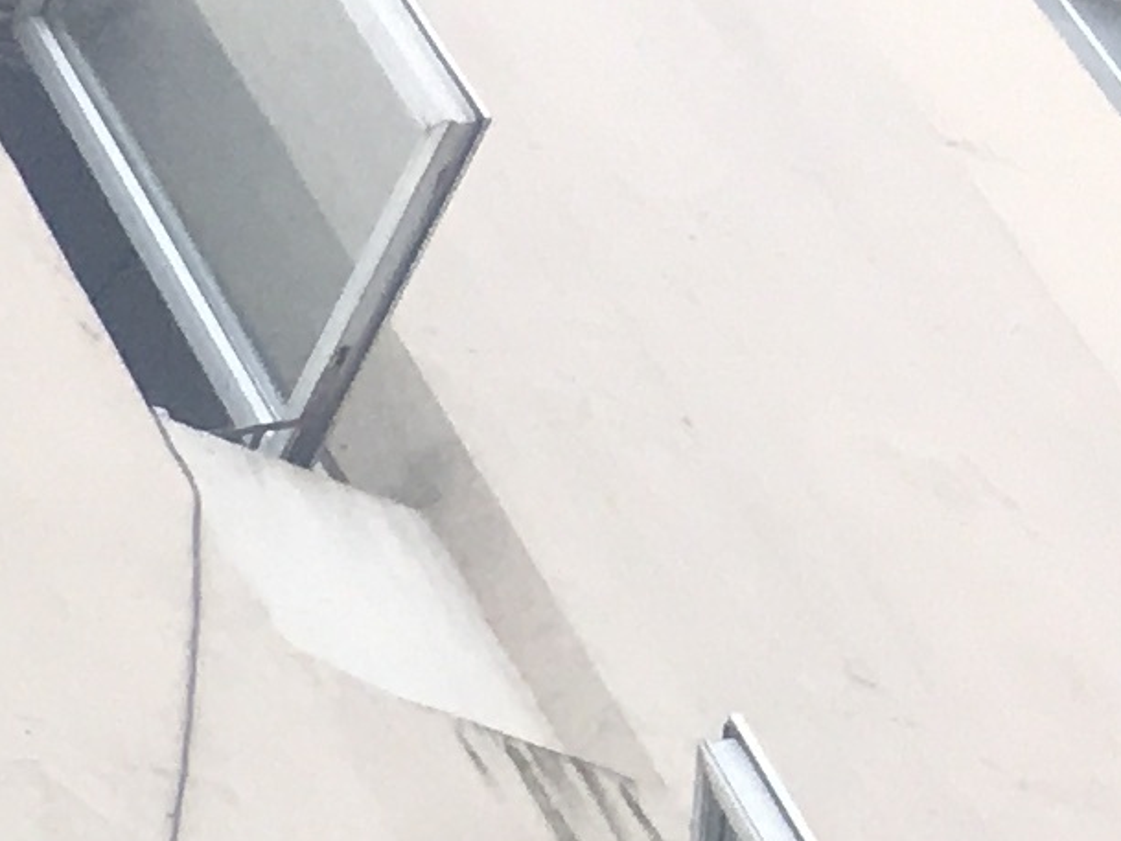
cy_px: 2672
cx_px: -2535
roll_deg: +4.6
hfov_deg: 8.3
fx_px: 6219
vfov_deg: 6.8
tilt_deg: +36.8
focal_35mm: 192
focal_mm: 4.15
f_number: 2.2
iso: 25
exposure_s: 1/630
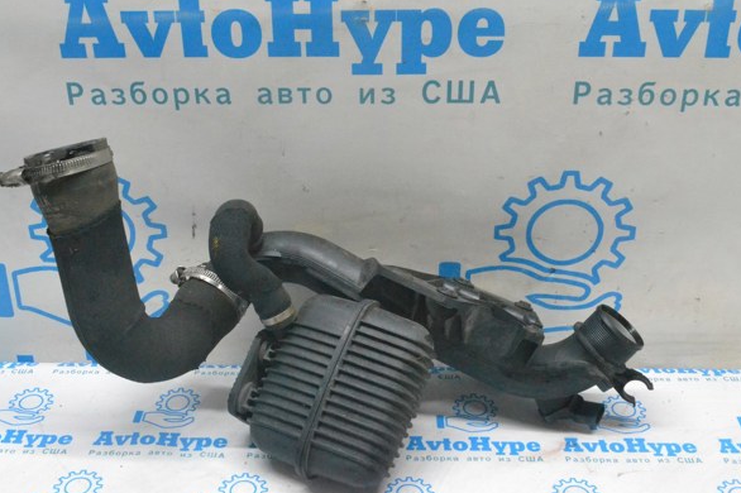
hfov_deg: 41.5
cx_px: 363
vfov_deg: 28.3
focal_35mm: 48
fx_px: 978
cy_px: 245
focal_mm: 29
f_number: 10
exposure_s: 1/160
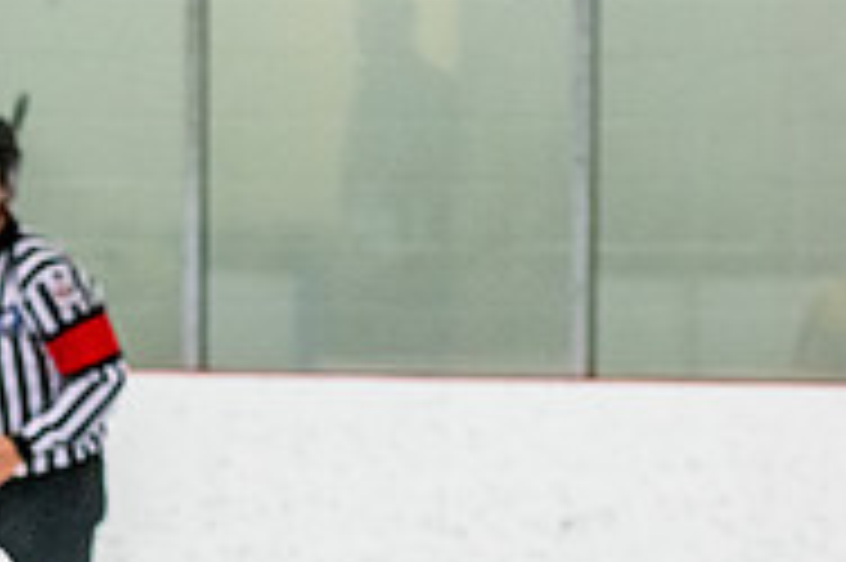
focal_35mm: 368
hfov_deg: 5.6
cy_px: 852
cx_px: -43
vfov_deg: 3.7
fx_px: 8640
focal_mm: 90
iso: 4000
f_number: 2.8
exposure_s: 1/800
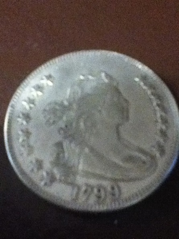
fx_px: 221
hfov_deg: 44.1
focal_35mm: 32
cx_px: 90
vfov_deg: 56.8
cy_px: 120
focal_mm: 3.85
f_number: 2.4
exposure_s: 1/15
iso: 1250
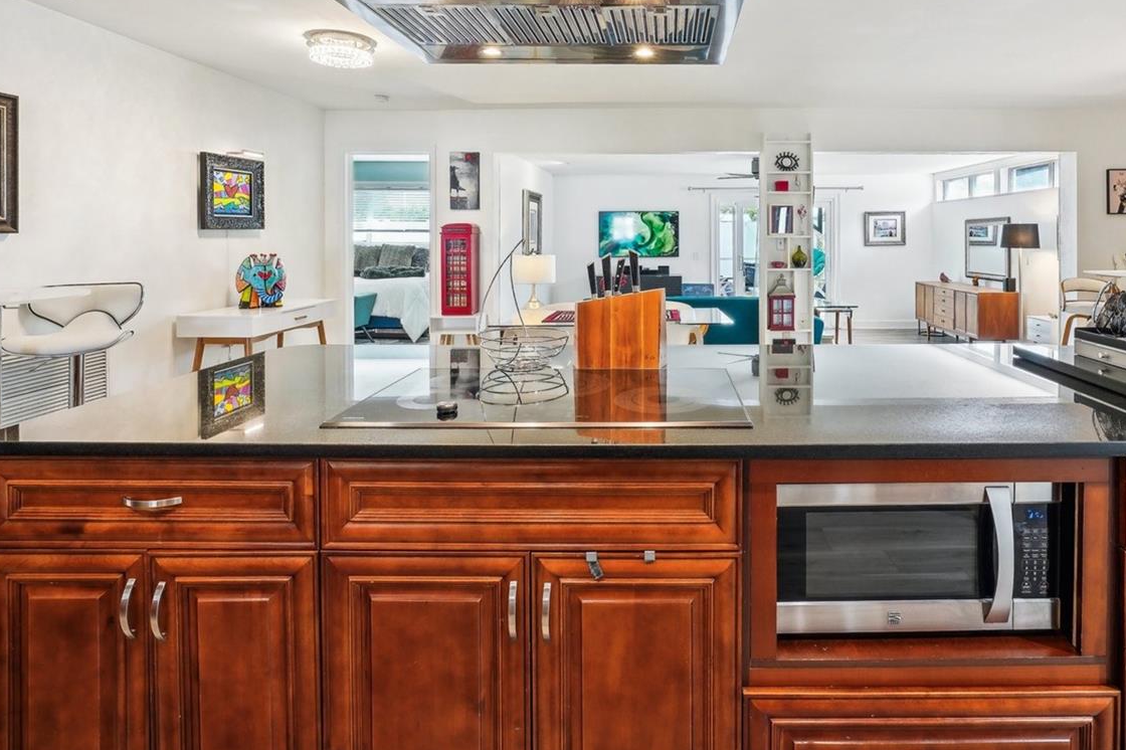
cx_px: 680
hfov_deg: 82.9
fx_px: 625
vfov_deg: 60.0
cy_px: 233
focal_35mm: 20
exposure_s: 1/10
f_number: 8
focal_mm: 14
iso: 400
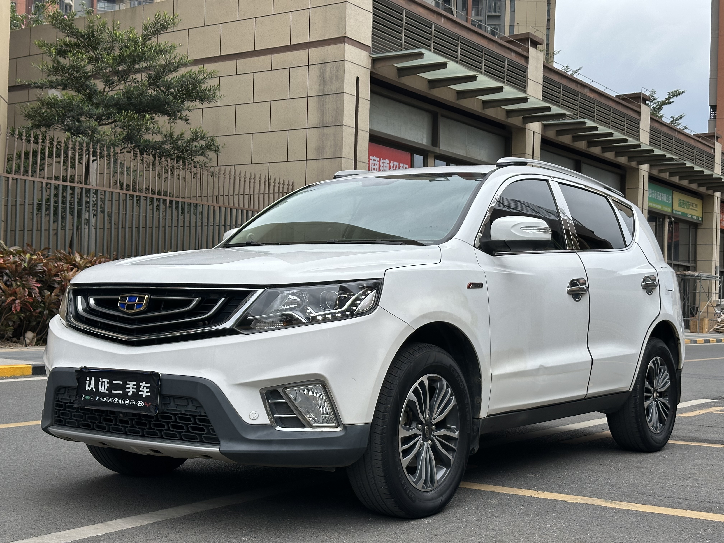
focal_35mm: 48
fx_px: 1004
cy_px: 272
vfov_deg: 30.3
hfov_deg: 39.7
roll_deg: -1.9
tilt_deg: +1.2
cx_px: 362
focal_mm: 6.86
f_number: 1.78
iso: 64
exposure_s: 1/1376
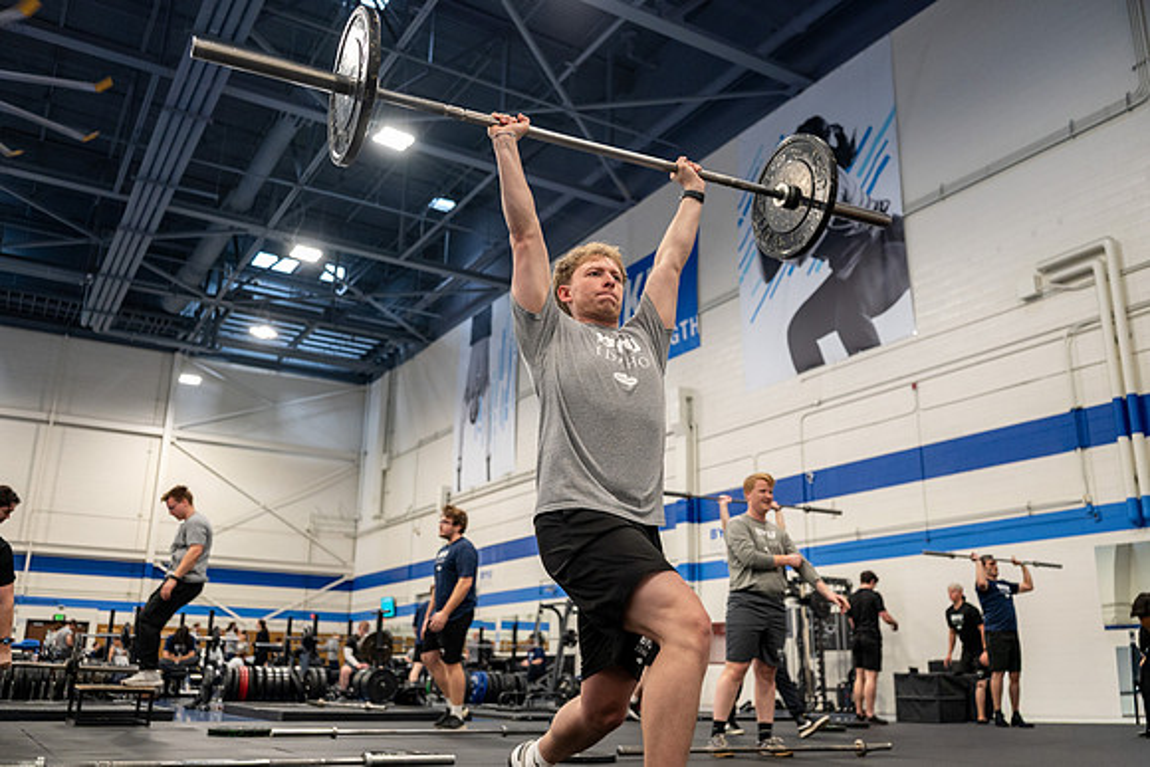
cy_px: 382
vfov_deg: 42.0
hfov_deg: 59.9
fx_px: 998
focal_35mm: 31
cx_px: 561
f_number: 2.8
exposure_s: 1/100
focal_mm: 30.5
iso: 1000
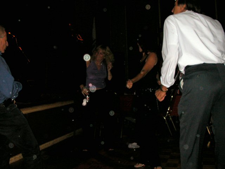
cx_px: 112
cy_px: 84
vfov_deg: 38.7
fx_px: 240
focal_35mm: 37
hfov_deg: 50.1
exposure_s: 1/59.9
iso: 200
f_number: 4.5
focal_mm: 5.6
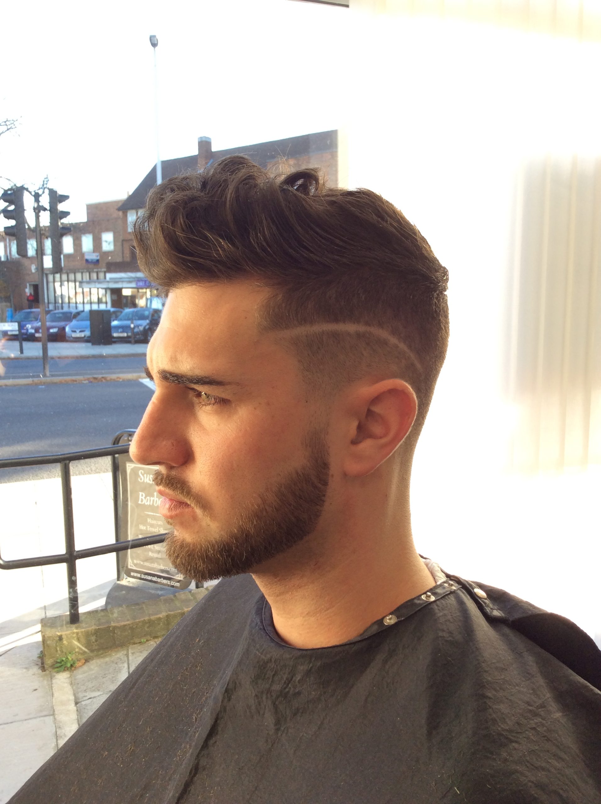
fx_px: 743
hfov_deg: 44.1
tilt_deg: -9.2
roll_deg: +0.2
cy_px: 402
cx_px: 300
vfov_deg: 56.9
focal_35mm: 32
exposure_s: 1/100
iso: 32
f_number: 2.4
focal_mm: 3.3
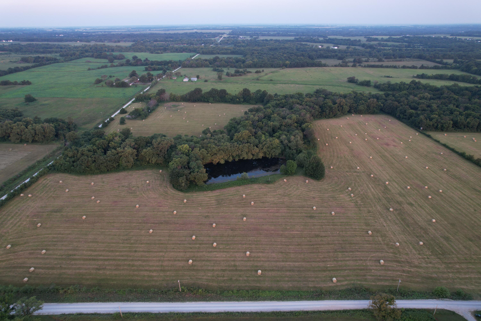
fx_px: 294
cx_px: 240
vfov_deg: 57.2
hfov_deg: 78.6
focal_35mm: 22
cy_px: 160
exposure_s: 1/15
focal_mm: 8.38
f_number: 2.8
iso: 130
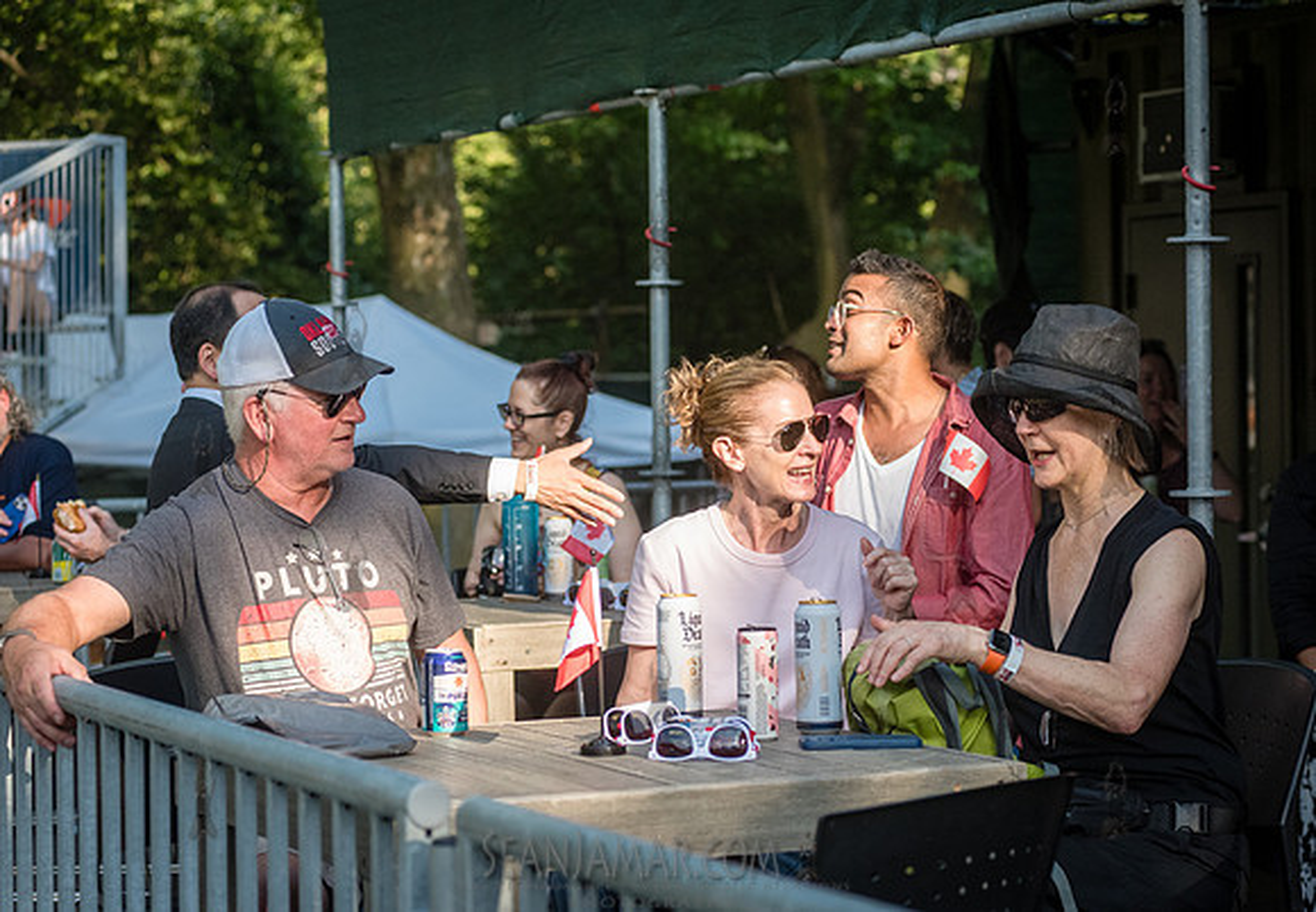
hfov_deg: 22.6
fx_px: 3289
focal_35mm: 89
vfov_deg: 15.8
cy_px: 494
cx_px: 740
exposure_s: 1/4000
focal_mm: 80
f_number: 4
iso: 2000
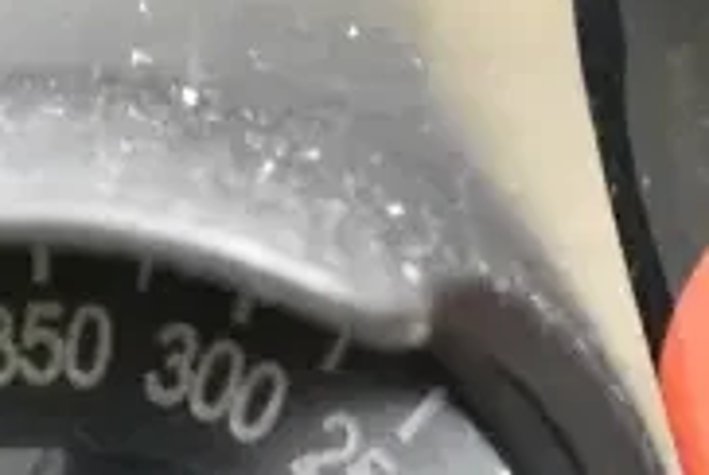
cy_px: 757
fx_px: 4754
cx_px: -312
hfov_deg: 8.4
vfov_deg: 5.7
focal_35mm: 241
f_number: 5.3
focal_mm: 48
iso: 25600
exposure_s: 1/30
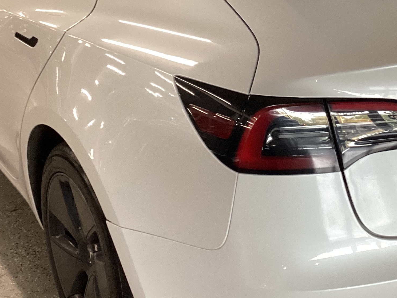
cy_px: 108
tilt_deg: -23.0
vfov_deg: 21.6
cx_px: 279
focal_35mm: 68
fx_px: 780
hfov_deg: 28.3
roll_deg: +0.0
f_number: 2.4
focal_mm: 3.3
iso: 125
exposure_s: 1/50
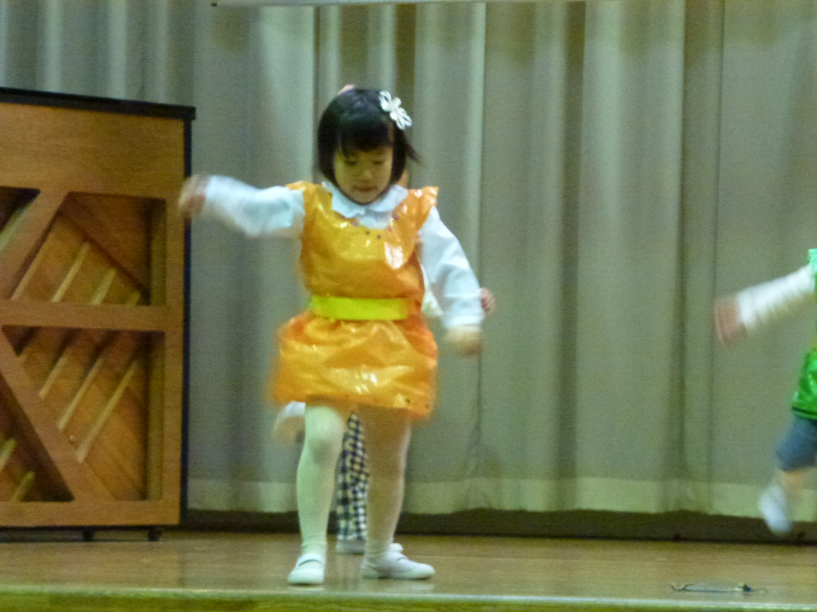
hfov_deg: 13.9
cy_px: 306
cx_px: 408
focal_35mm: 142
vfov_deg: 10.4
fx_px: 3351
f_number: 5.3
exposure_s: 1/30
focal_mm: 25.5
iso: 1600
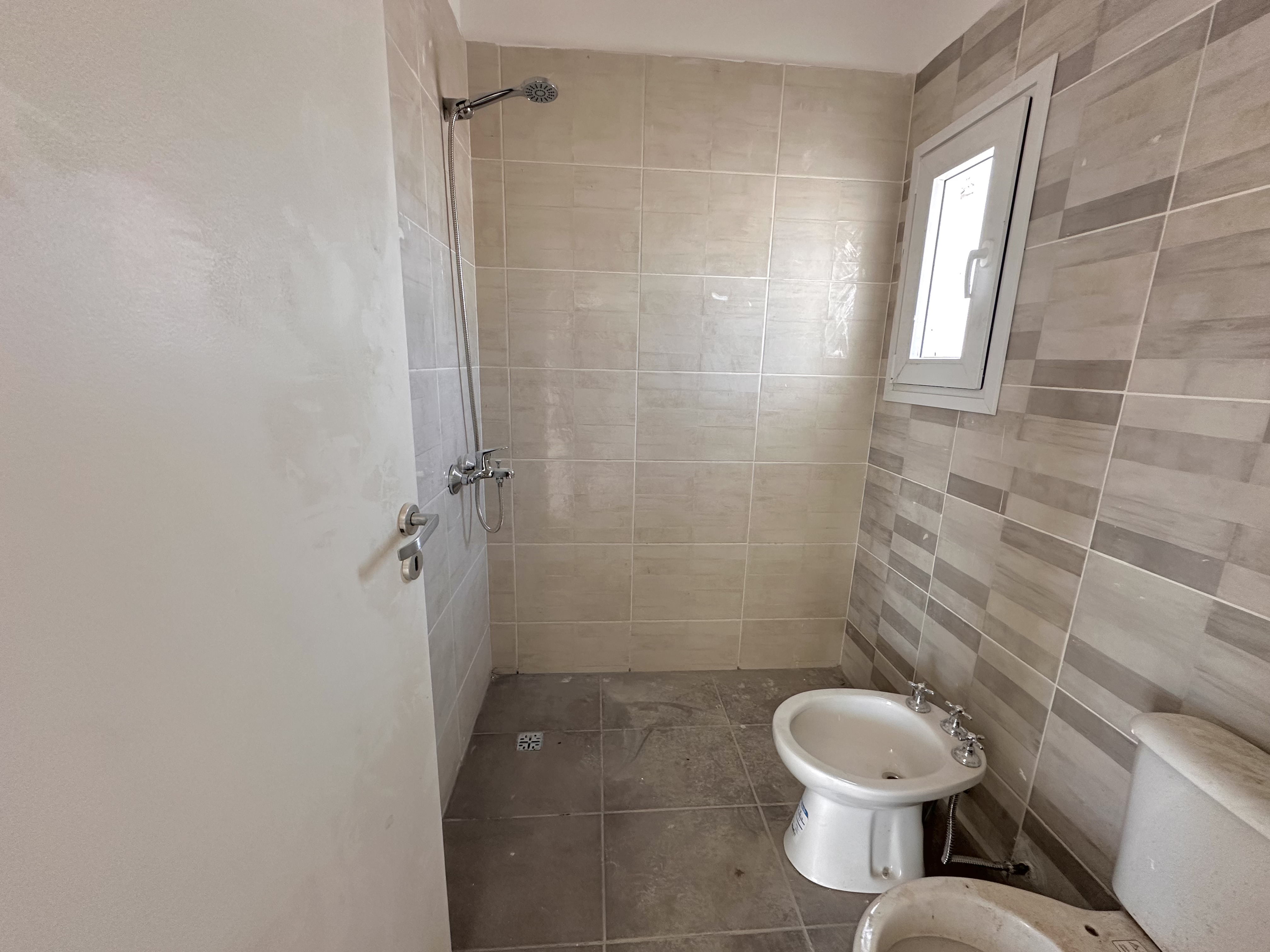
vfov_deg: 85.7
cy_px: 476
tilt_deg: -11.9
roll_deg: -1.5
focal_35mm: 14
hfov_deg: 102.1
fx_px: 514
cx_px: 635
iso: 200
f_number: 2.2
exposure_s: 1/99
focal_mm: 2.22
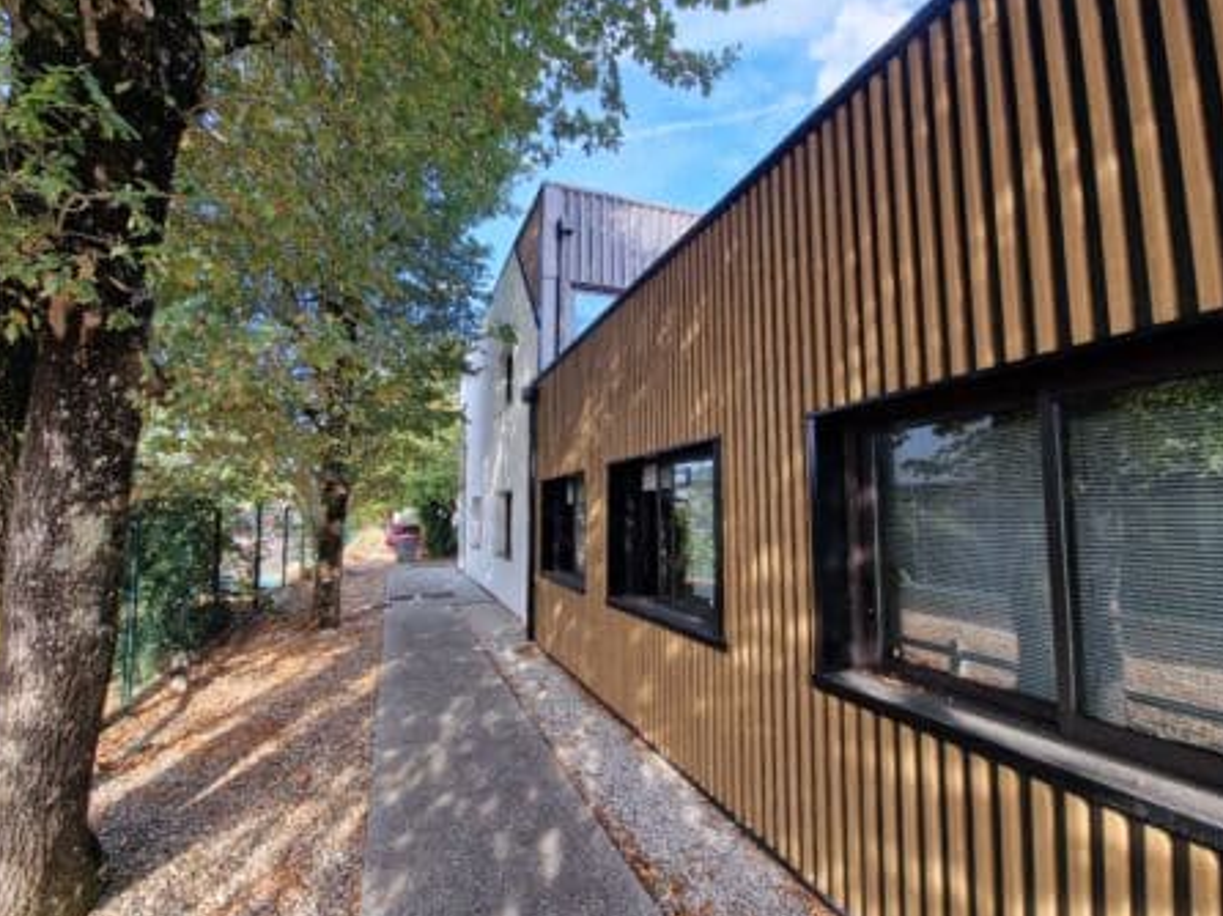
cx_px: 581
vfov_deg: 85.6
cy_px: 466
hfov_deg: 102.0
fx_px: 494
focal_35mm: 14
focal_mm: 2.2
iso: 50
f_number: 2.2
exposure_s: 1/294
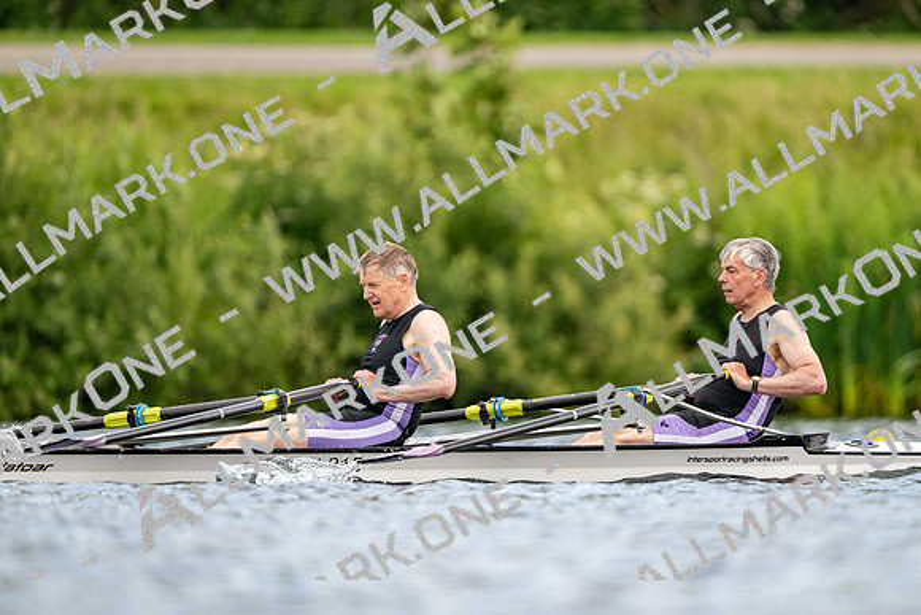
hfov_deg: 2.5
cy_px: 308
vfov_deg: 1.6
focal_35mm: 840
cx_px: 460
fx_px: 21494
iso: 1250
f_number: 5.6
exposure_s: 1/2500
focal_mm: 840
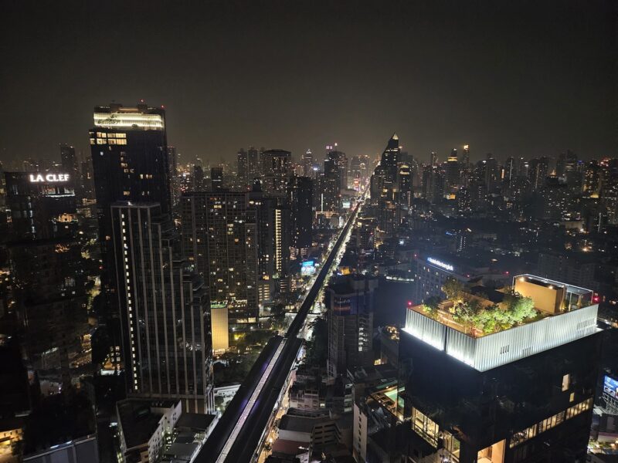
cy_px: 232
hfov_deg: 73.9
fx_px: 411
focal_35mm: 23
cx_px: 309
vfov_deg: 58.9
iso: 1250
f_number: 1.8
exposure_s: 1/25
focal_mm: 5.4
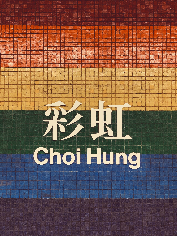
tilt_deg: +4.5
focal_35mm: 52
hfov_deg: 28.0
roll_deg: -0.1
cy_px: 118
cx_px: 88
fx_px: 355
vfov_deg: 36.8
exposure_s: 1/50
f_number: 2.4
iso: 250
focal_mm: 6
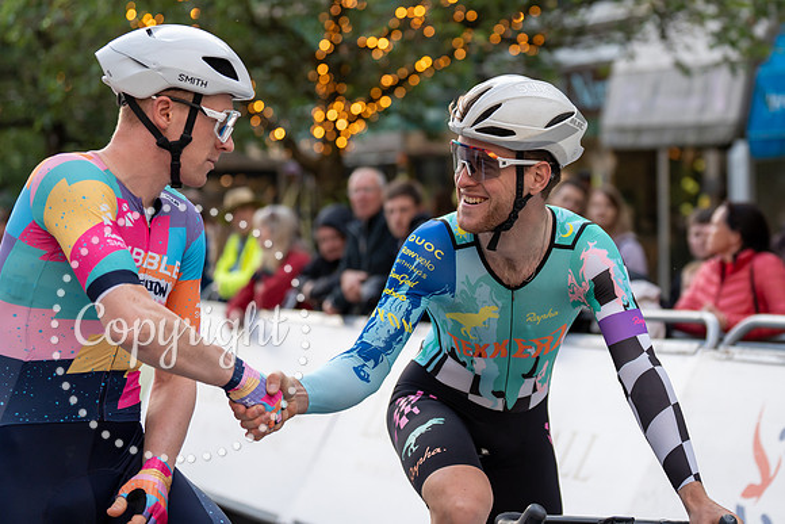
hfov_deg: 20.7
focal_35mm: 99
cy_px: 197
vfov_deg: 13.9
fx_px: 2149
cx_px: 490
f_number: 2.8
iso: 1000
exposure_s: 1/800
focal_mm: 79
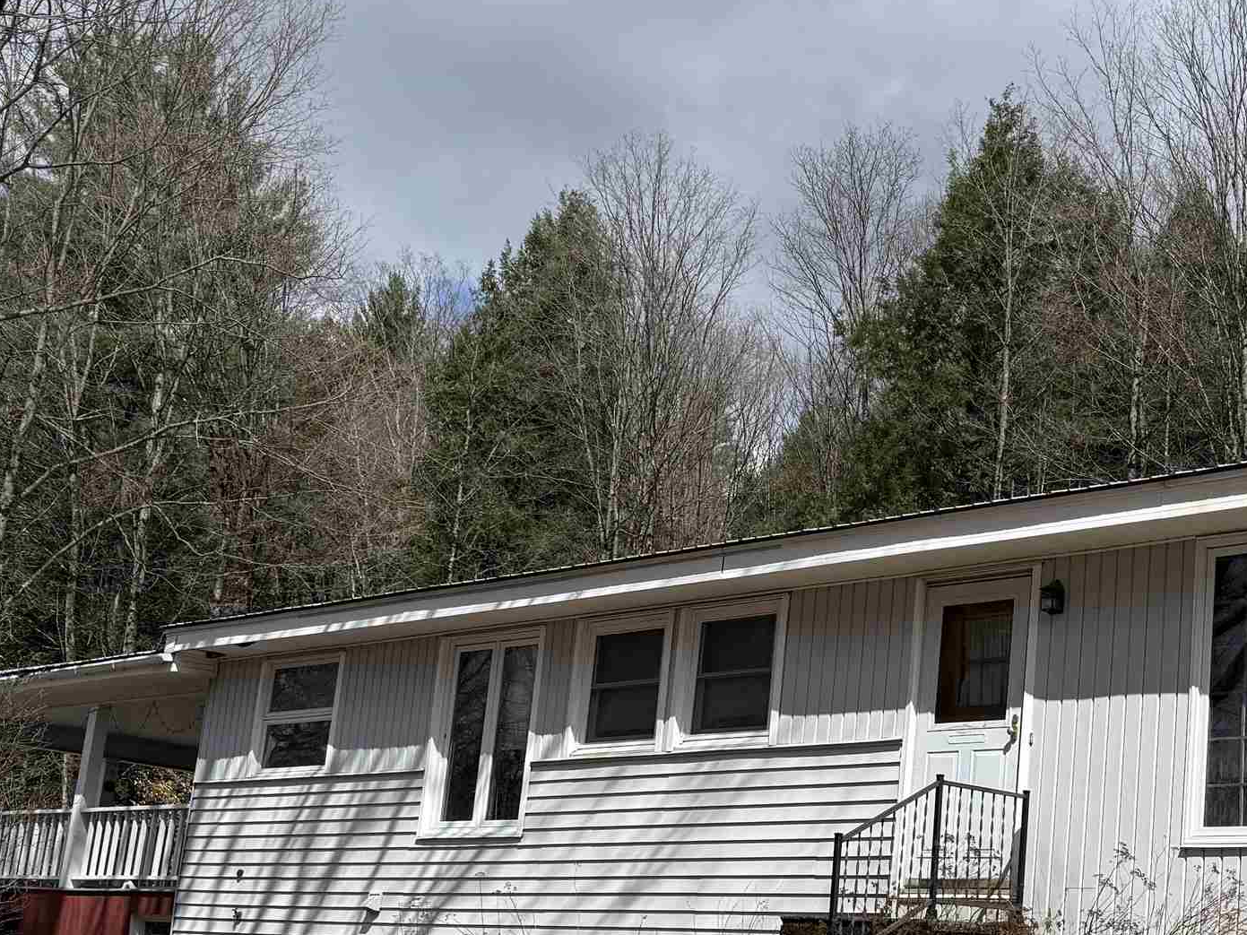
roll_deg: -3.8
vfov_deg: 27.2
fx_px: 1909
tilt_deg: +10.7
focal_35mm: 53
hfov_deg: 34.8
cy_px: 679
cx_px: 1027
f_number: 1.78
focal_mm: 6.76
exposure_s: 1/6711
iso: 80
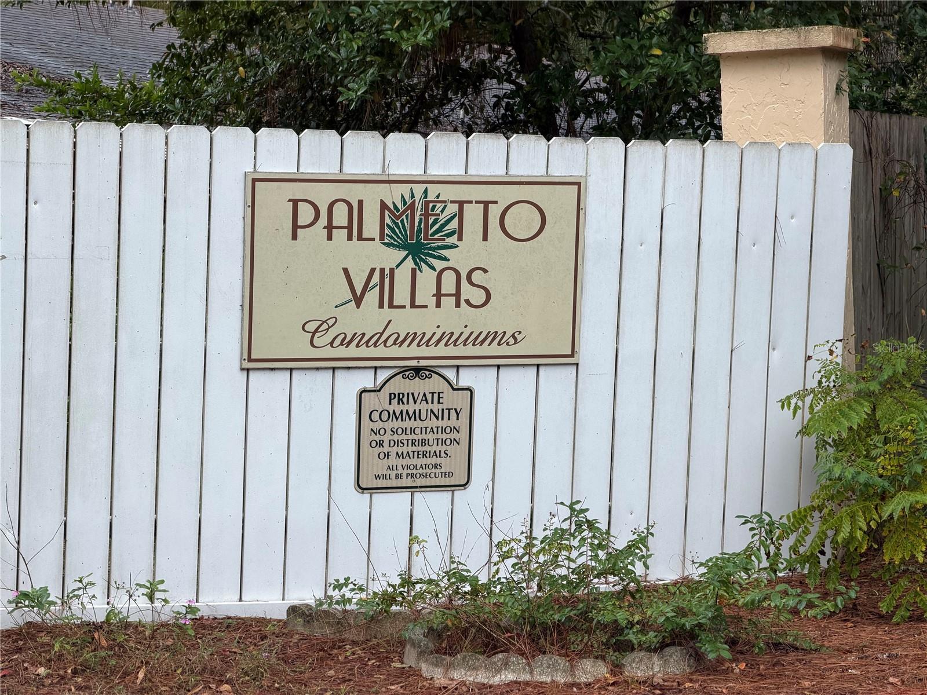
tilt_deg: -2.7
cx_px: 464
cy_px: 348
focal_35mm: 100
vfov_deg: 14.8
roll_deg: +0.1
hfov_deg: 19.6
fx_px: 2678
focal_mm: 16.89
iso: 50
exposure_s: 1/323
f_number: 2.8
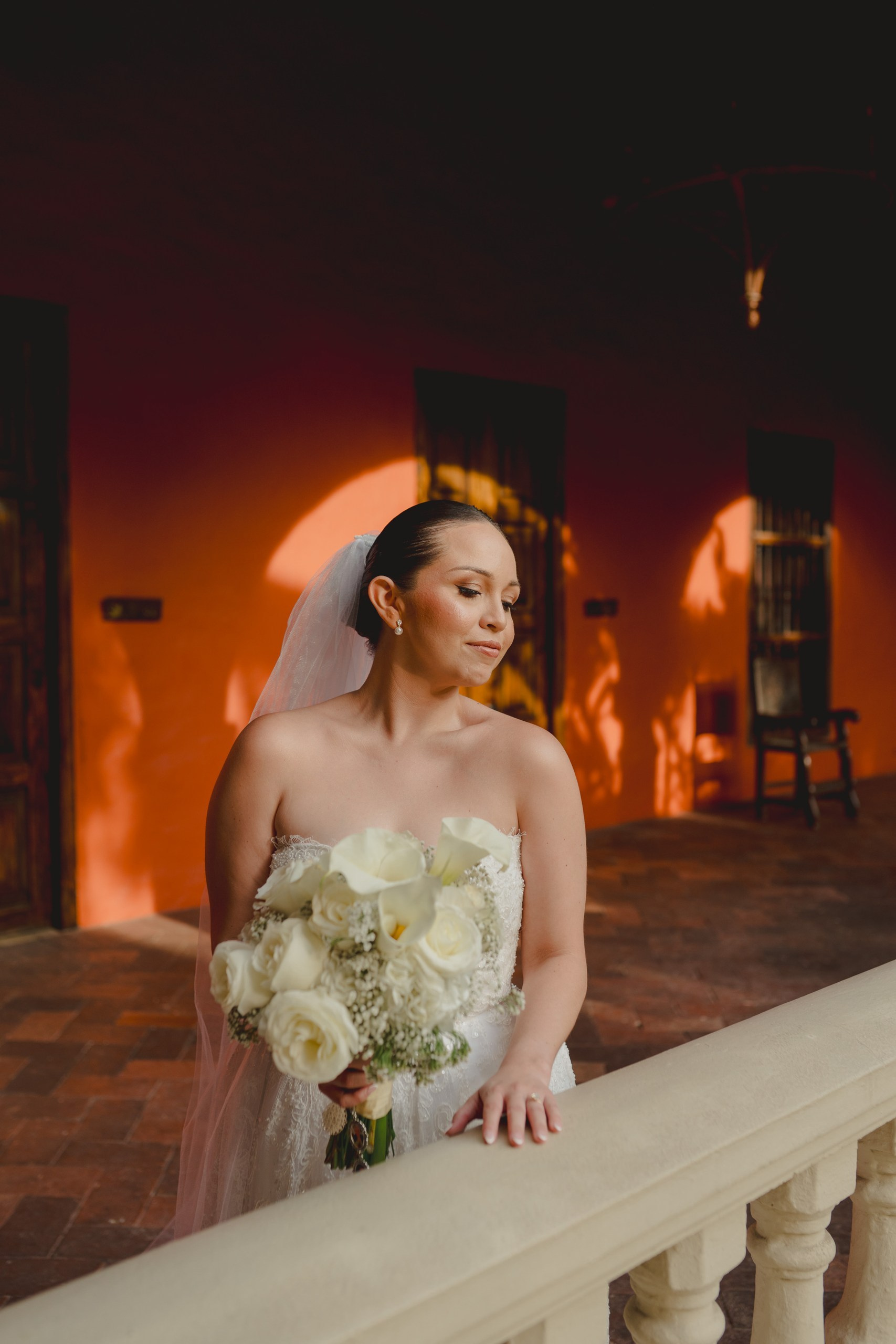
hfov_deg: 37.9
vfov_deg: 54.4
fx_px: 1306
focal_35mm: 35
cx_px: 448
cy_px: 672
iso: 200
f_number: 2.8
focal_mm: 35
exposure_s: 1/640
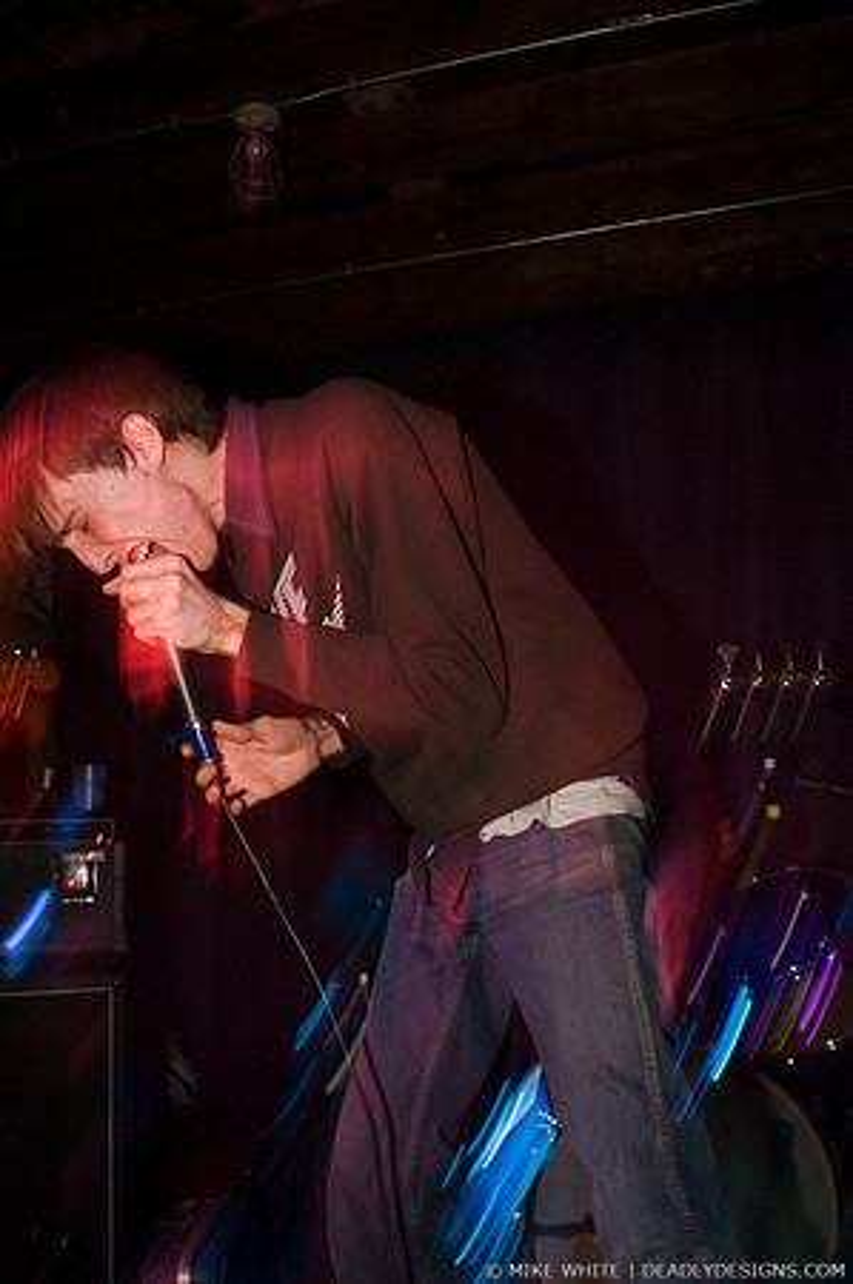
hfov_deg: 43.5
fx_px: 1069
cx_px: 426
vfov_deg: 62.0
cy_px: 642
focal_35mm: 30
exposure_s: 1/15
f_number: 2.8
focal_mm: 20
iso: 800
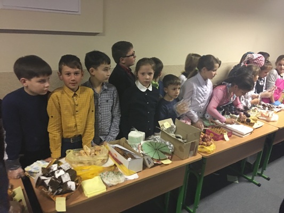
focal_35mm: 29
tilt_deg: -17.4
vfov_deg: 48.2
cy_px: 106
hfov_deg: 61.6
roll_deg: -4.8
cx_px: 142
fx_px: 238
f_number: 2.2
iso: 160
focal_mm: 4.15
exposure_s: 1/8
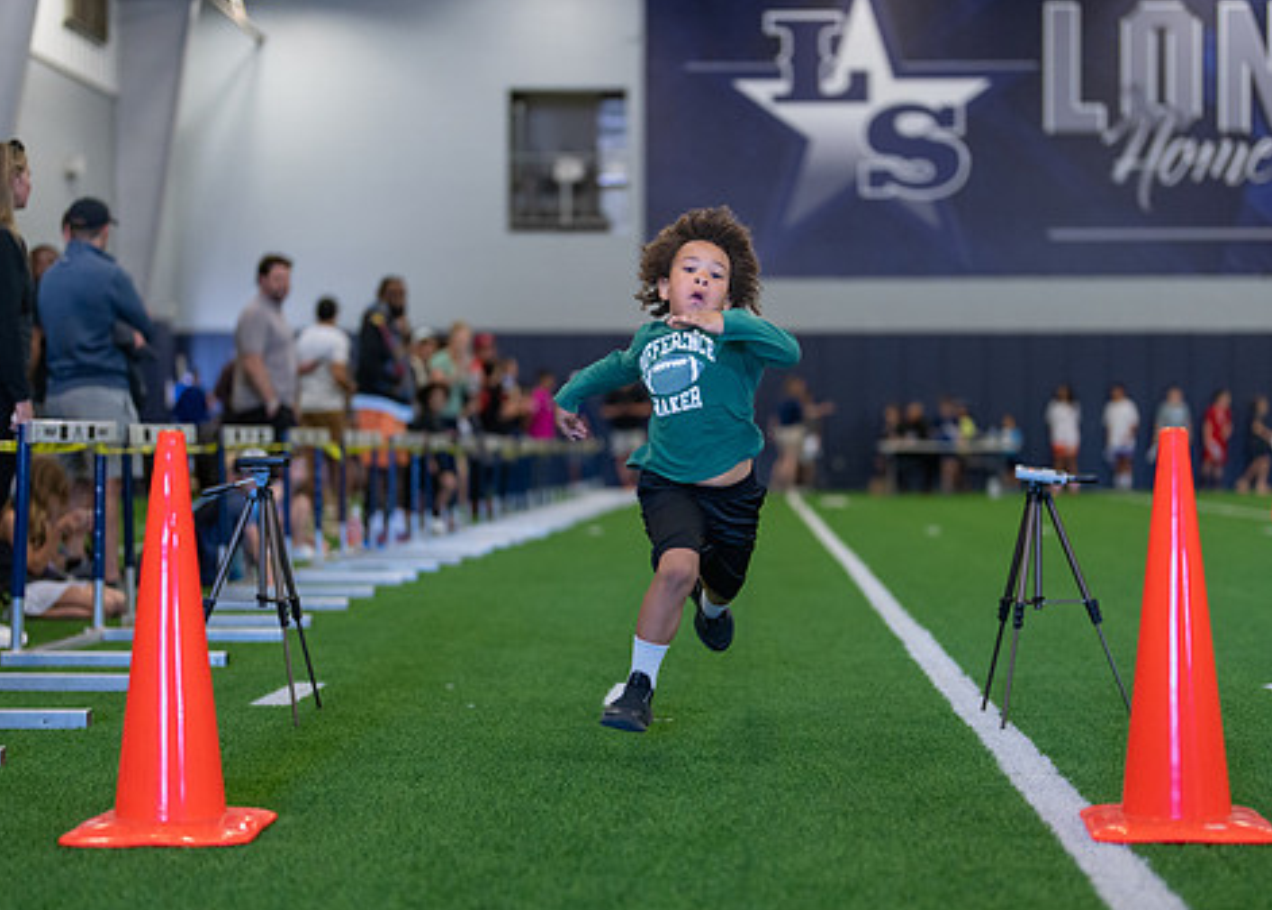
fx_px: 2386
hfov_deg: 29.8
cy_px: 486
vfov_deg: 21.6
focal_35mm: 66
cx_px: 697
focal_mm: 50
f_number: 1.2
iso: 1250
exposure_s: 1/1000
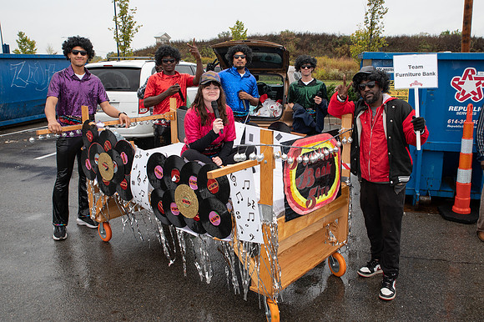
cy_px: 144
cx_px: 259
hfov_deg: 57.3
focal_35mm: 33
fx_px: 442
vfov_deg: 40.0
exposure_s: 1/200
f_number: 6.3
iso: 400
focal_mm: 29
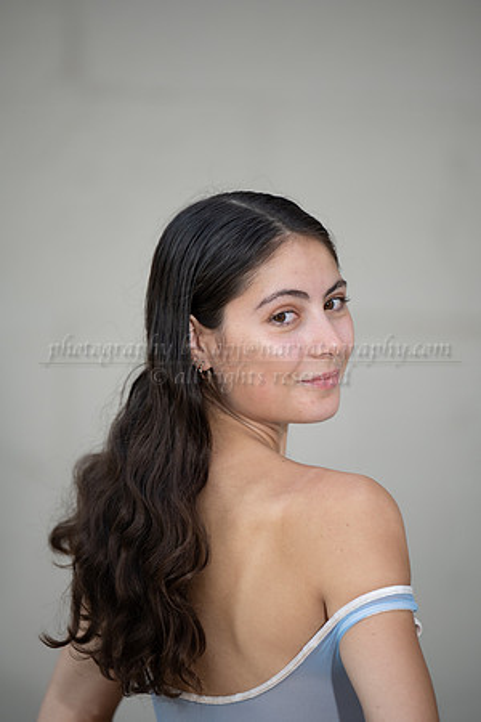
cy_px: 361
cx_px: 240
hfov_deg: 6.9
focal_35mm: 200
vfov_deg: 10.3
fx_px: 4008
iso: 200
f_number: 2.8
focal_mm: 200
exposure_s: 1/800
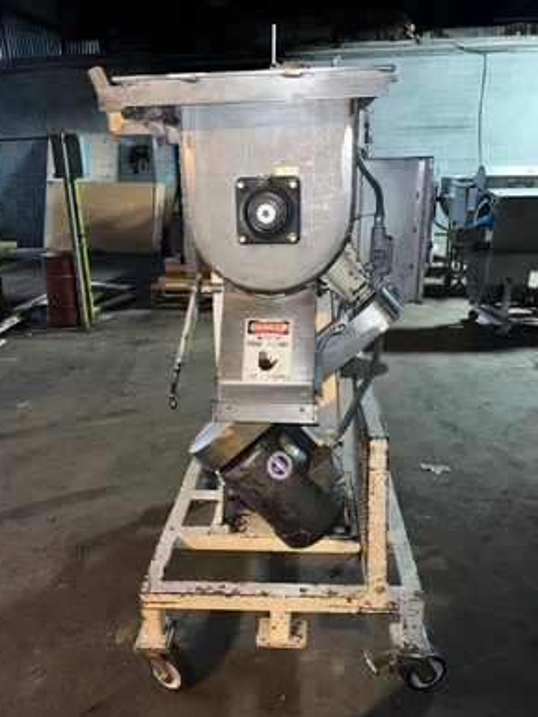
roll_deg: +2.1
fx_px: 559
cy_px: 367
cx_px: 266
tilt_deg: -19.7
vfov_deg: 65.3
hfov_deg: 51.4
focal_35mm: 27
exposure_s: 1/4
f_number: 1.6
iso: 64
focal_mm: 5.1
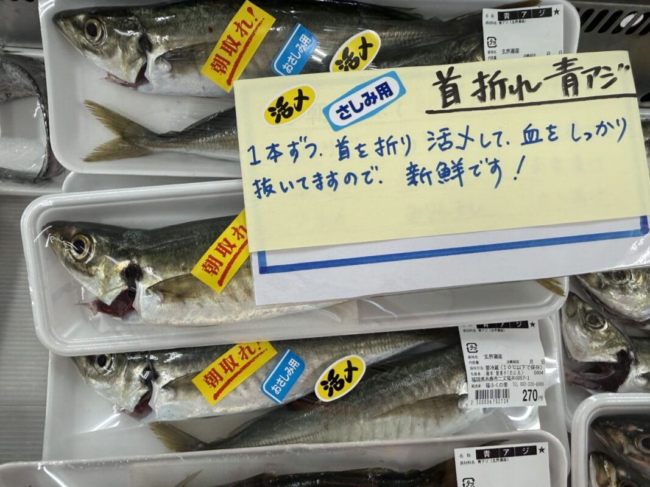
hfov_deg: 71.6
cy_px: 244
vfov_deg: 56.8
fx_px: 451
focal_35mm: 24
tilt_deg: -70.4
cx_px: 325
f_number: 2.2
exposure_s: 1/120
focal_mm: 2.22
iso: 125
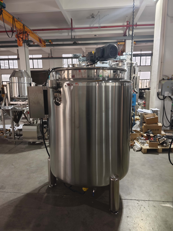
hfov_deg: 58.9
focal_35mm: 23
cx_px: 86
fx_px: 153
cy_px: 116
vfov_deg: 73.9
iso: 500
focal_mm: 5.43
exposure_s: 1/40
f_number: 1.8
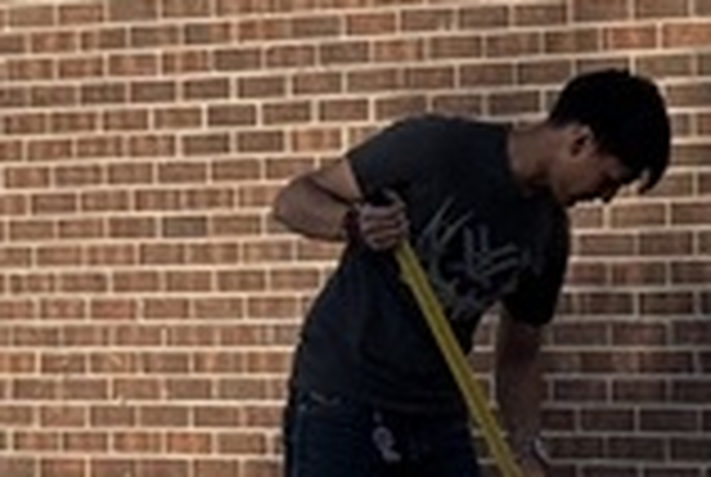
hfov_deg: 6.3
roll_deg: +2.6
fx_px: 6391
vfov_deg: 4.3
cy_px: 202
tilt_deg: +0.3
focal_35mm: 323
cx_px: 1143
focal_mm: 6.76
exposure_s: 1/6536
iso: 64
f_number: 1.78
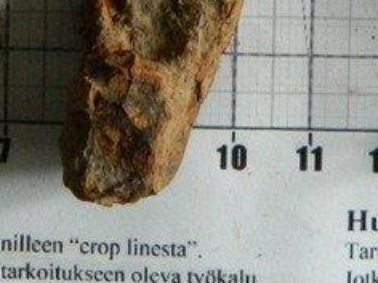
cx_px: 235
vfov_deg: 3.9
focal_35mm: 379
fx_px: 4139
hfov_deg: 5.2
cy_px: -313
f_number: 4.2
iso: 400
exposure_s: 1/25
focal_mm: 15.1
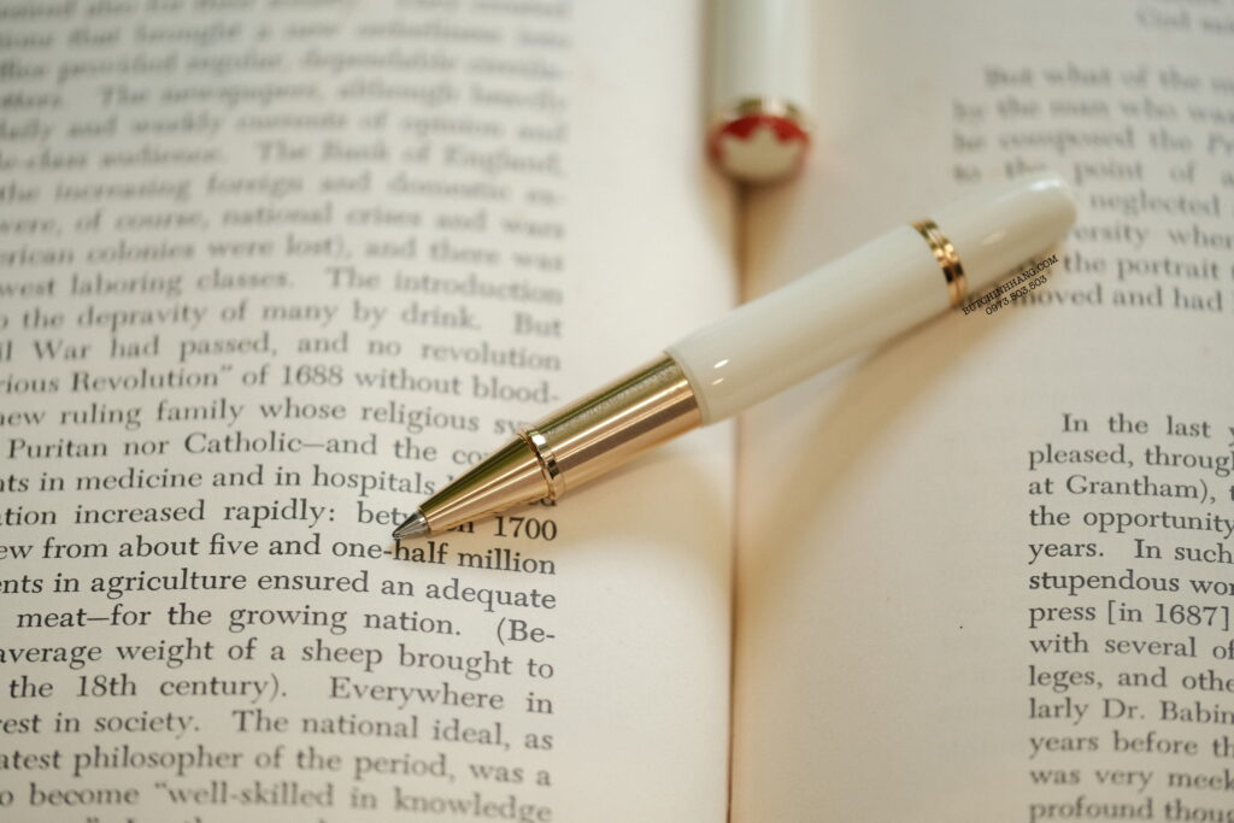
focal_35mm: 120
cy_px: 412
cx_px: 617
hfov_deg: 17.1
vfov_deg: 11.4
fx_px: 4114
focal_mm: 80
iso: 200
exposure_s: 1/120
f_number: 2.8
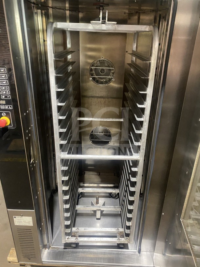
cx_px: 100
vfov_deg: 67.3
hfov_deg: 53.1
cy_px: 134
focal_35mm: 26
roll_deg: -2.6
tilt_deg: -23.9
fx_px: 200
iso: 640
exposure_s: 1/34
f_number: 1.8
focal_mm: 4.25
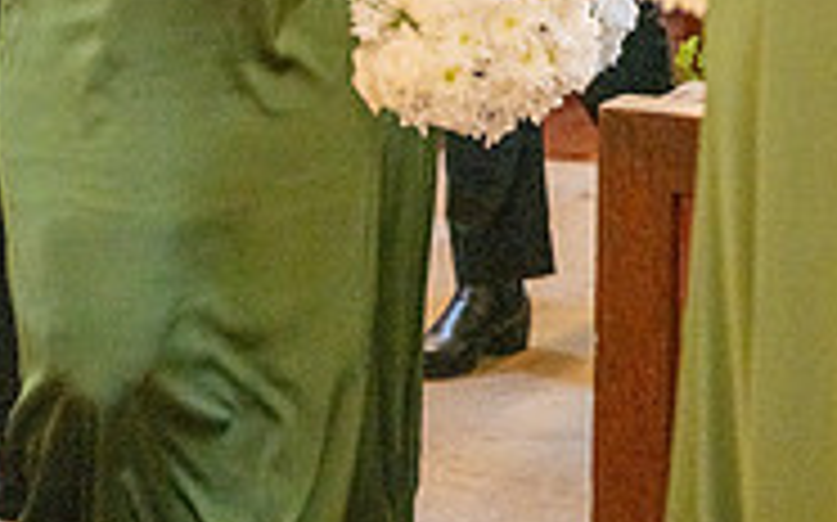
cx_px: -40
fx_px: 6383
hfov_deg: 7.5
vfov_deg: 4.7
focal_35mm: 280
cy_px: -236
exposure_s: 1/320
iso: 1250
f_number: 3.2
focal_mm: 88
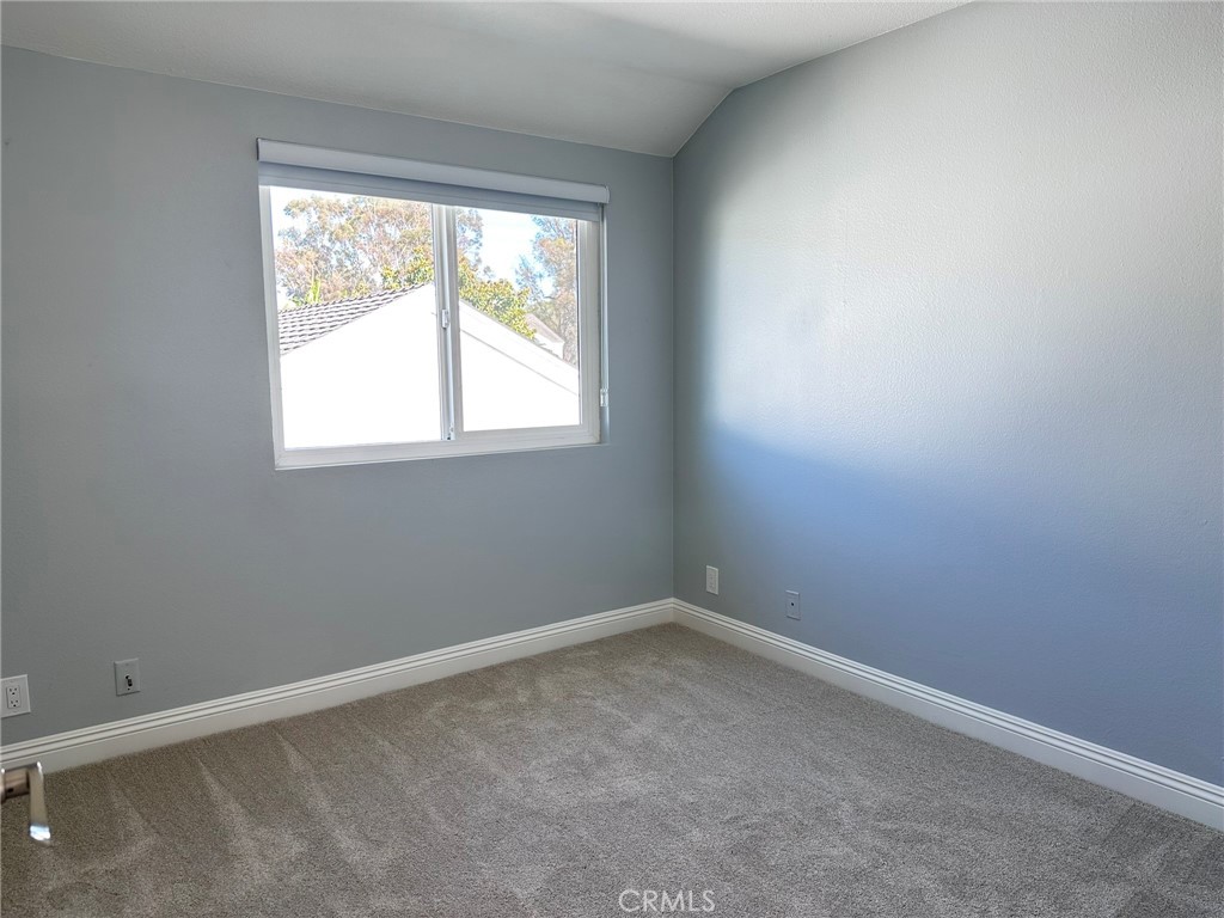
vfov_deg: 56.8
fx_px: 849
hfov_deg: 71.6
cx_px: 612
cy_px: 459
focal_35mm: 24
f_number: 1.78
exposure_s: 1/121
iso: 80
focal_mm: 6.86
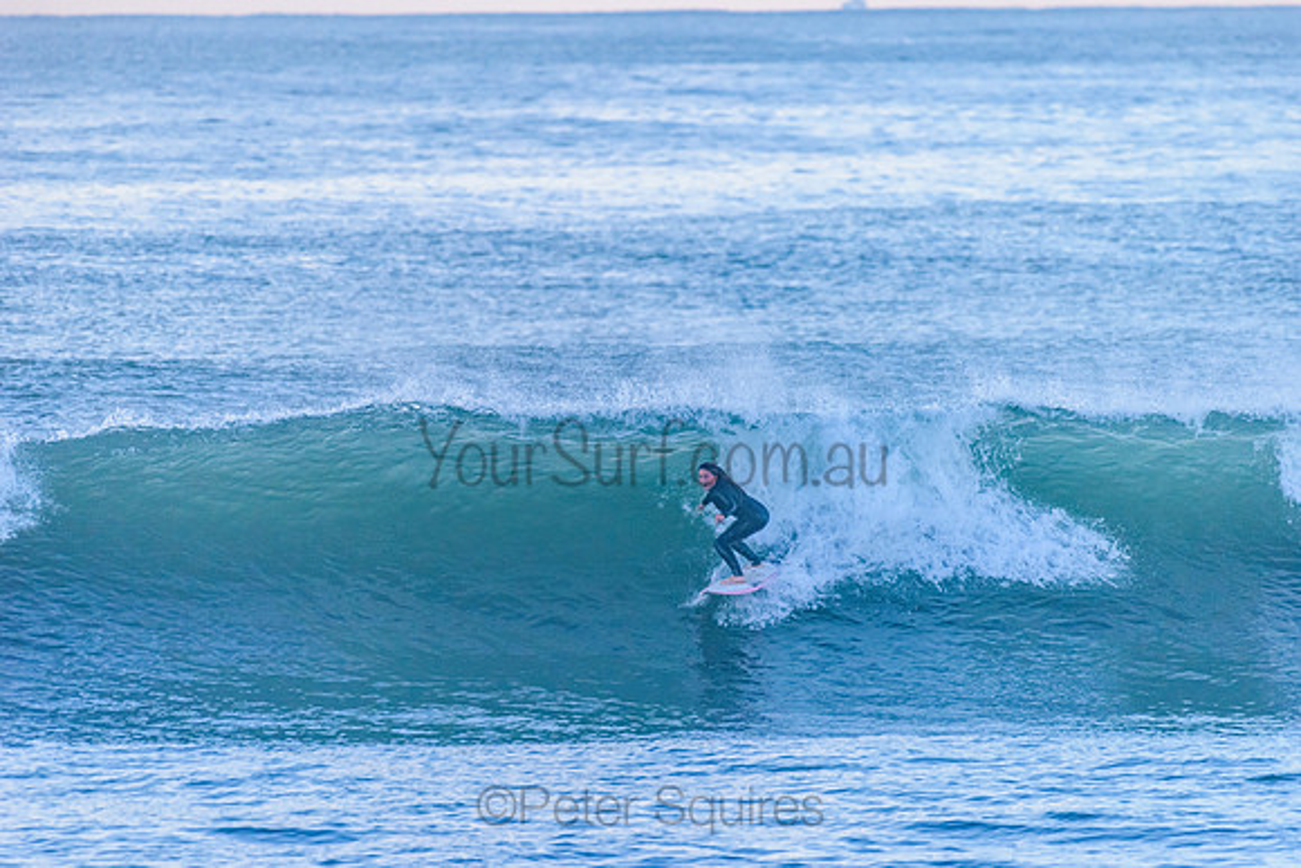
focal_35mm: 500
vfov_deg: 2.8
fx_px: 18073
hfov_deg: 4.1
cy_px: 434
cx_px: 650
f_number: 5.6
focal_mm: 500
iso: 1250
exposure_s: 1/2000
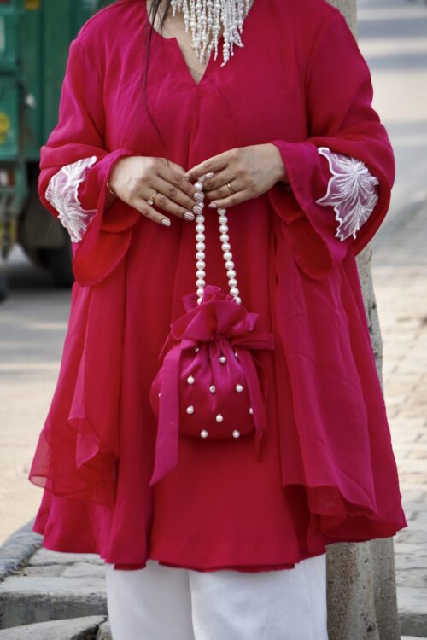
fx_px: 3176
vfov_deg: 11.5
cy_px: 320
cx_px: 214
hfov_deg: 7.7
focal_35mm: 178
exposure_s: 1/800
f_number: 6.3
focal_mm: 119
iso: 800
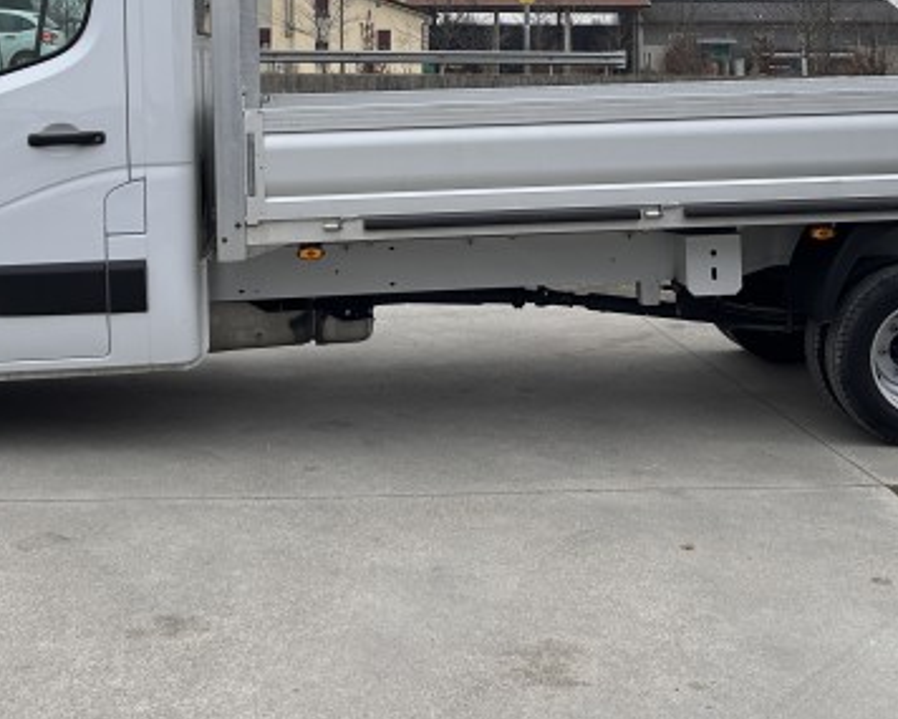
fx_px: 1515
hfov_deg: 33.0
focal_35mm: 57
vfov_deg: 25.8
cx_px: 454
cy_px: 63
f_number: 1.5
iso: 50
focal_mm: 5.7
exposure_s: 1/1029
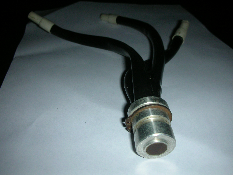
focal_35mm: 35
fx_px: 236
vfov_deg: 40.7
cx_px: 116
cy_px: 88
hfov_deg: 52.6
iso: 50
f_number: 8.5
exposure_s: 1/60.1
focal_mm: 5.8
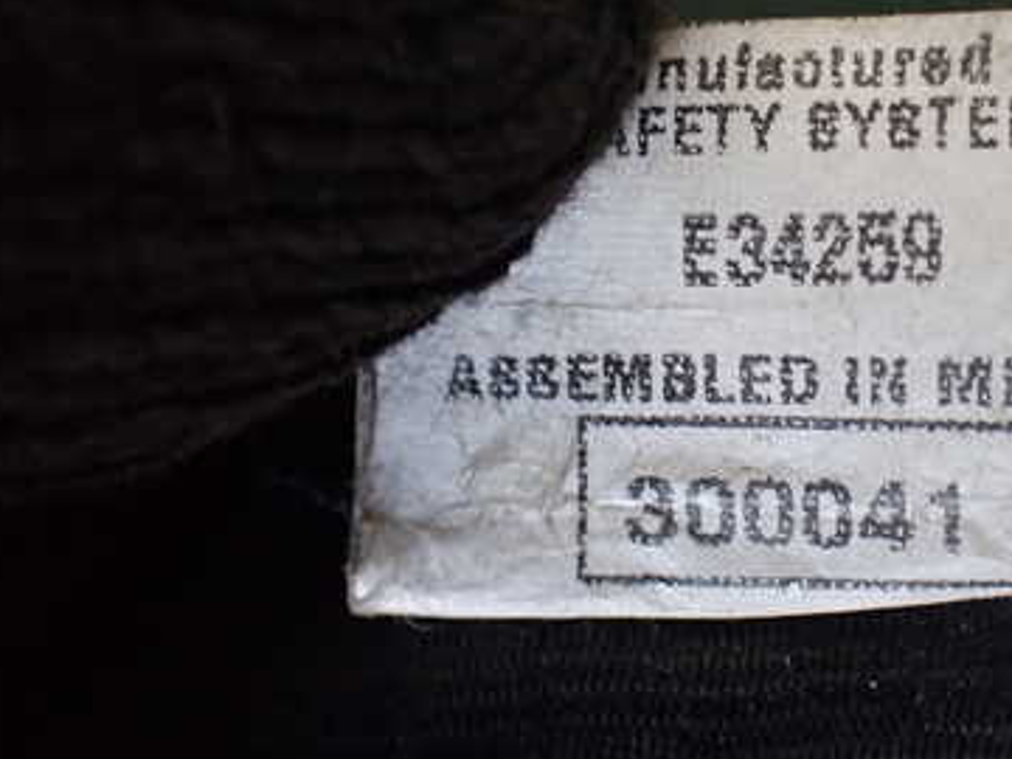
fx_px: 1462
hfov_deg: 37.3
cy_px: 267
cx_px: 756
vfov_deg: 29.0
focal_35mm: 50
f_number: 2.3
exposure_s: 1/125
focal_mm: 5.4
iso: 640
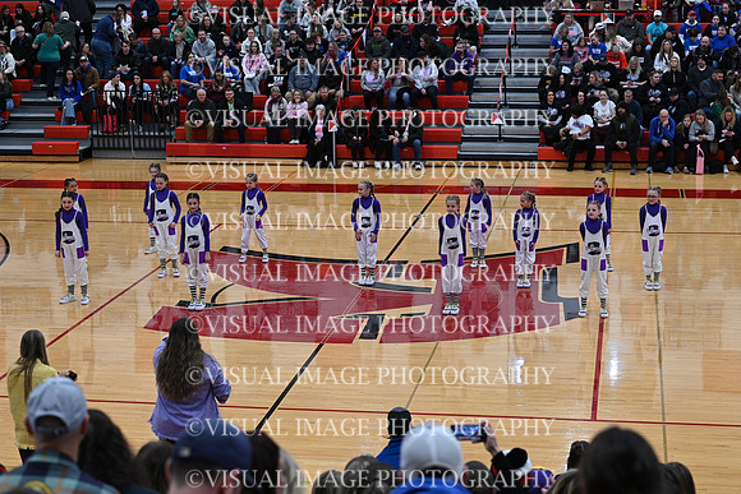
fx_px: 1441
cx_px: 370
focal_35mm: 70
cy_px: 247
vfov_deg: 19.5
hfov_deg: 28.8
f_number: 4
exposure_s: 1/400
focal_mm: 70
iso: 4000
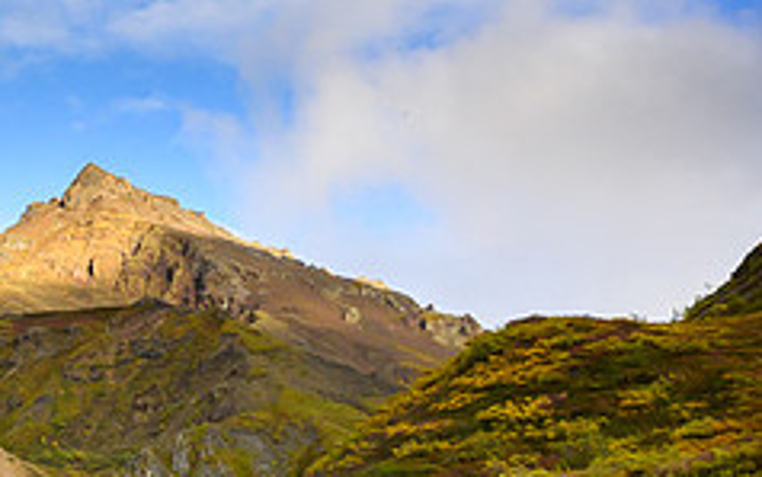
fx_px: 1704
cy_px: 352
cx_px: -160
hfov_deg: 23.1
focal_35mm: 82
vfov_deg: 15.9
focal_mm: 33
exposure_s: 1/125
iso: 800
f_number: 22
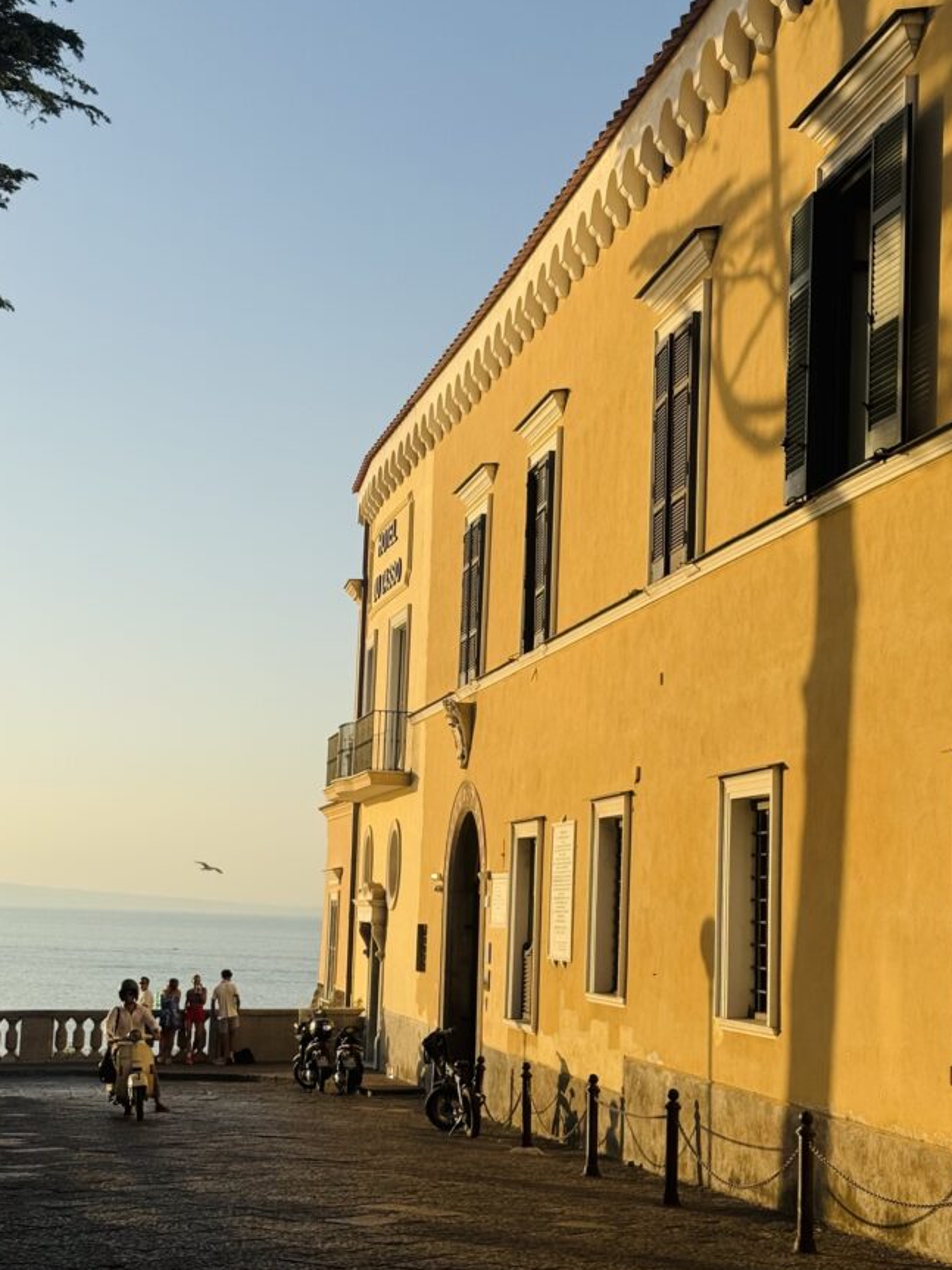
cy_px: 650
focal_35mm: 57
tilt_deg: +3.5
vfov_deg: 33.8
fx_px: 2089
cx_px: 394
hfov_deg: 25.6
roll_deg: -2.1
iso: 64
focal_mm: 6.76
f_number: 1.78
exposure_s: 1/4310
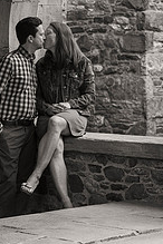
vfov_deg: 12.7
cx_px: 61
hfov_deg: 8.6
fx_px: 1087
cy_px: 16
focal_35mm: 160
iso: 800
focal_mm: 78
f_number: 4
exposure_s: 1/250
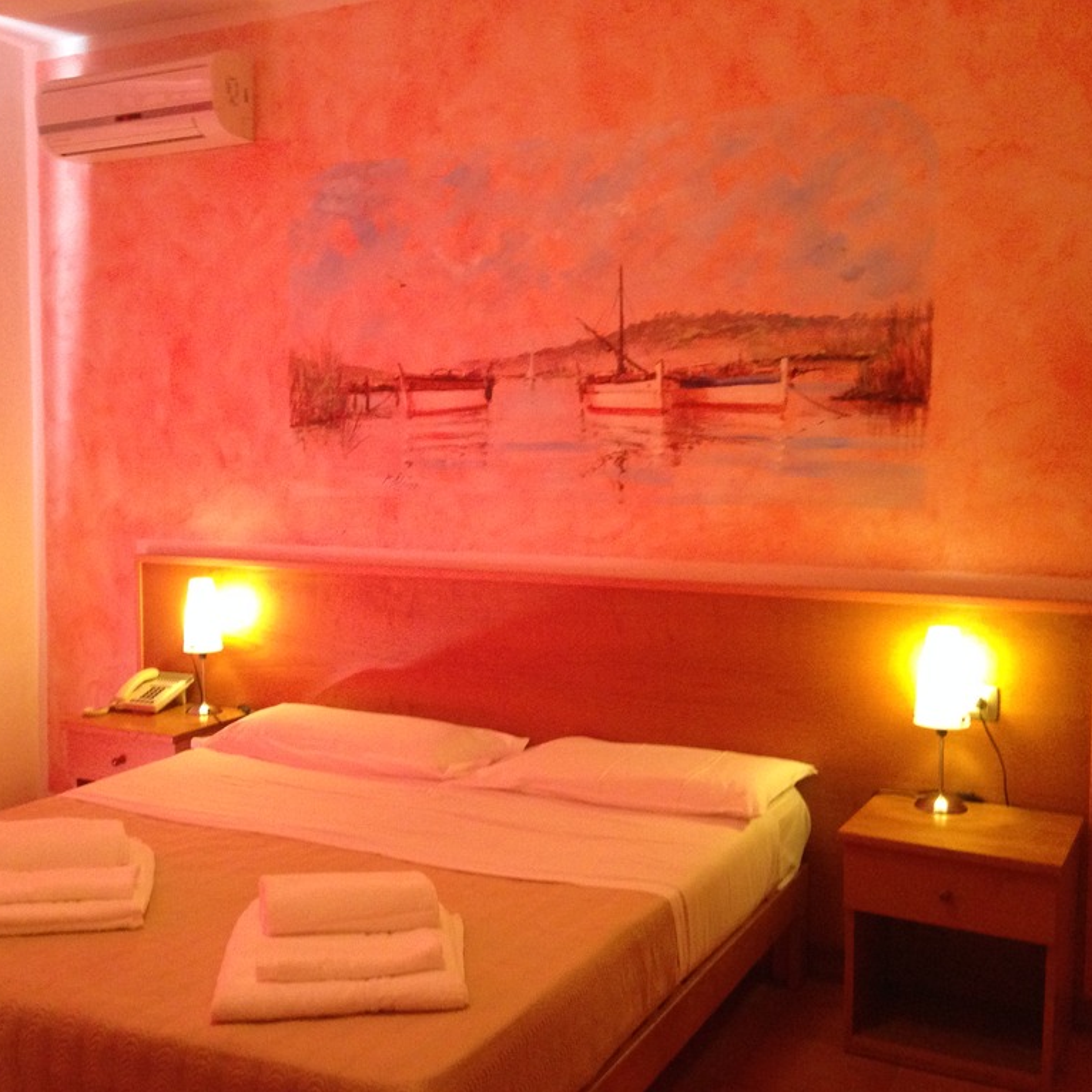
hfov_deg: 42.6
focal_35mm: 39
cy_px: 546
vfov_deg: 42.8
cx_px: 438
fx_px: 1392
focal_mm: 4.12
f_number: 2.4
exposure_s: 1/20
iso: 320
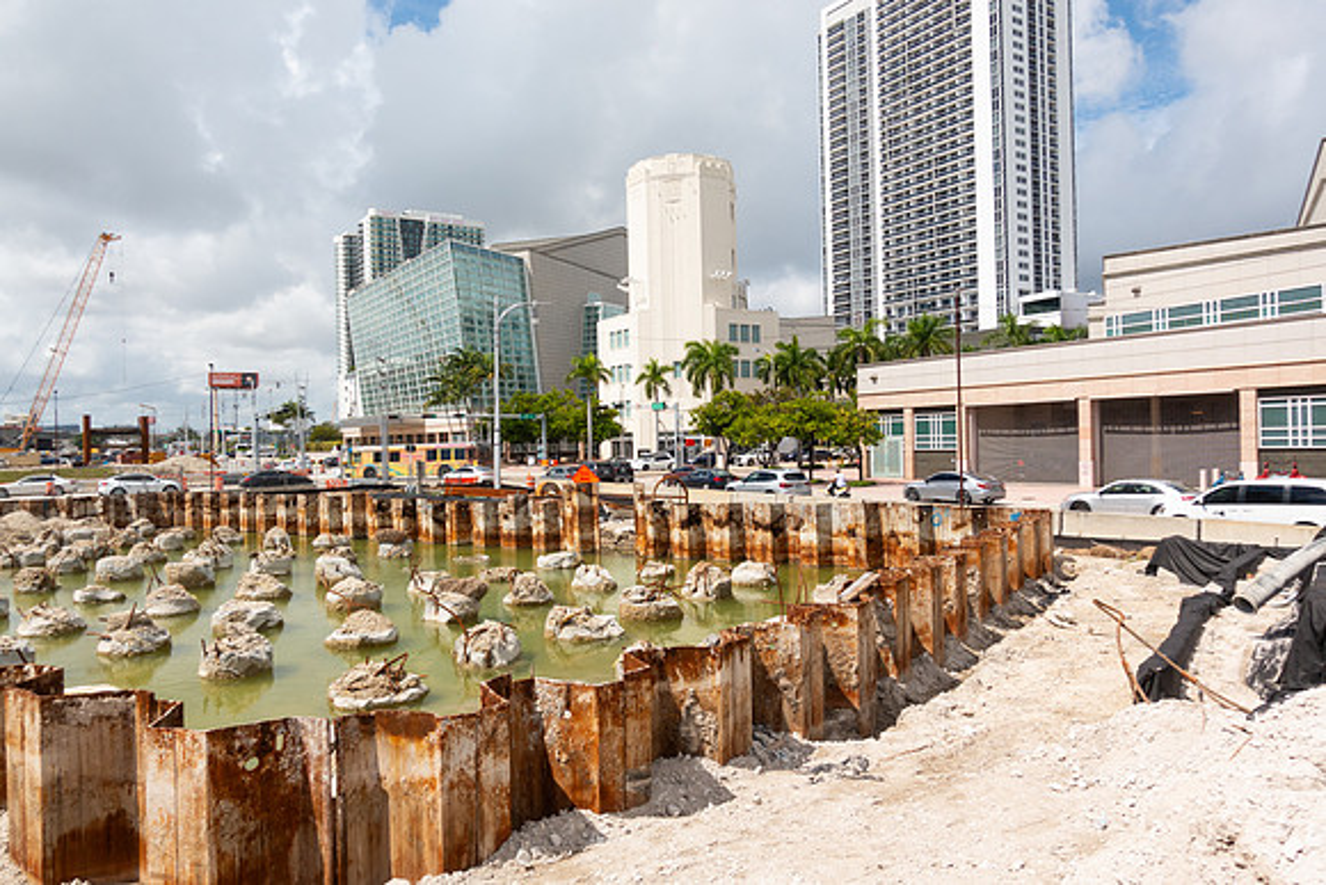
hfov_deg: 73.7
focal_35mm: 24
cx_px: 663
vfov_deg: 53.2
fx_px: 884
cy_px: 442
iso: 125
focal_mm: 8.8
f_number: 4.5
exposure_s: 1/200
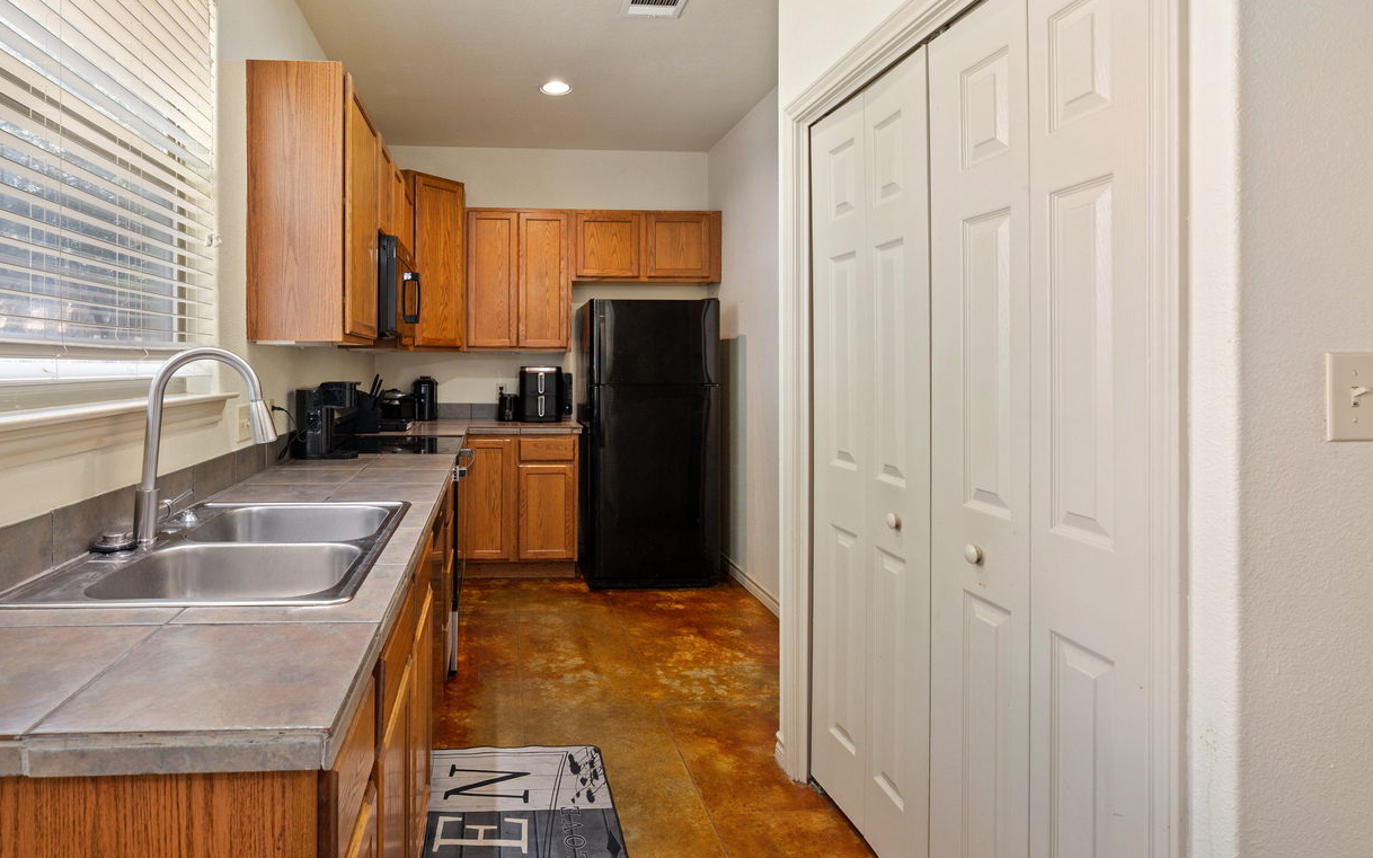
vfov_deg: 61.9
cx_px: 543
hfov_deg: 86.8
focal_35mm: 19
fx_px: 711
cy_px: 369
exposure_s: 1/4
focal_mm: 14
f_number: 9
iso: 250
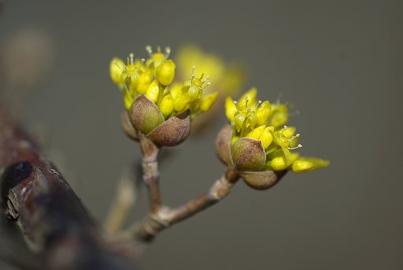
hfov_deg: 7.6
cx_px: 202
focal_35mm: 270
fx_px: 3027
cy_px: 135
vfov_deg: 5.1
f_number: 3.5
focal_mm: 180
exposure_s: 1/1000
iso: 200
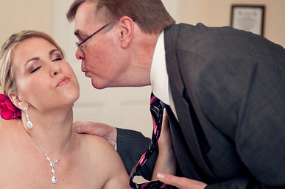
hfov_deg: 26.8
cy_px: 99
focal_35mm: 75
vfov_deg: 18.1
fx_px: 593
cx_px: 88
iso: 400
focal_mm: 50
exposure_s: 1/160
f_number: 1.4
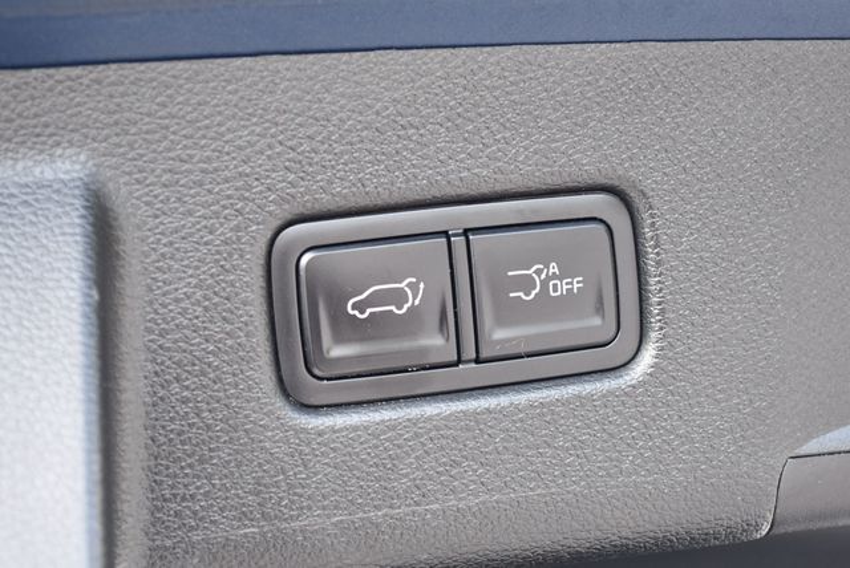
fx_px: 1985
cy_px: 284
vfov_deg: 16.3
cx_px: 425
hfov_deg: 24.2
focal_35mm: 84
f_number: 5.3
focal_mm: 42
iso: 800
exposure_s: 1/160
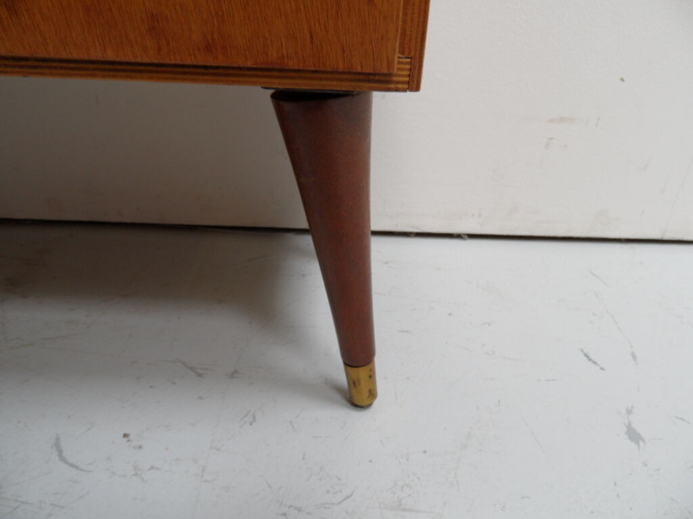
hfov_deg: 71.6
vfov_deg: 56.8
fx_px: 480
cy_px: 260
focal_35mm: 24
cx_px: 346
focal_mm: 3.9
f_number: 3.2
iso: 100
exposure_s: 1/60
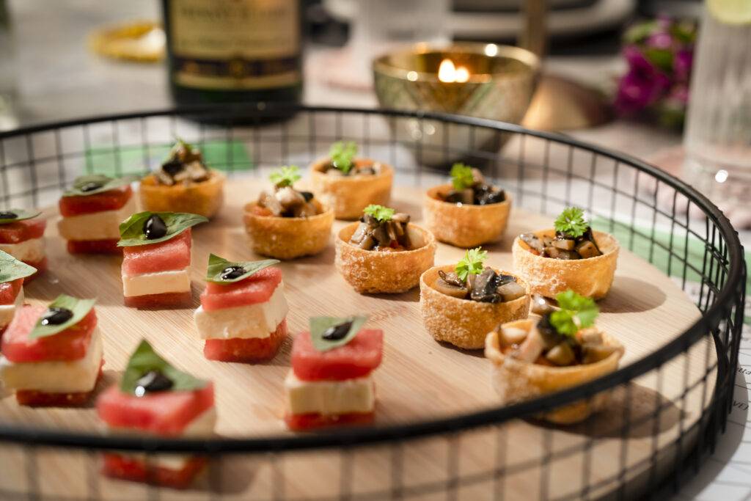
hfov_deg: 39.6
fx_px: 1043
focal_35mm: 50
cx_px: 376
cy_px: 250
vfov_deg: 27.0
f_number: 4
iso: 400
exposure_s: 1/60
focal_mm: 50
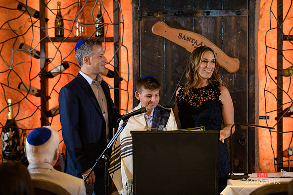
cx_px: 146
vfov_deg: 11.8
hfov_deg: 17.6
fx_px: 944
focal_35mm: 116
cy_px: 98
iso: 1600
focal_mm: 116
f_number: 3.2
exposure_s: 1/125
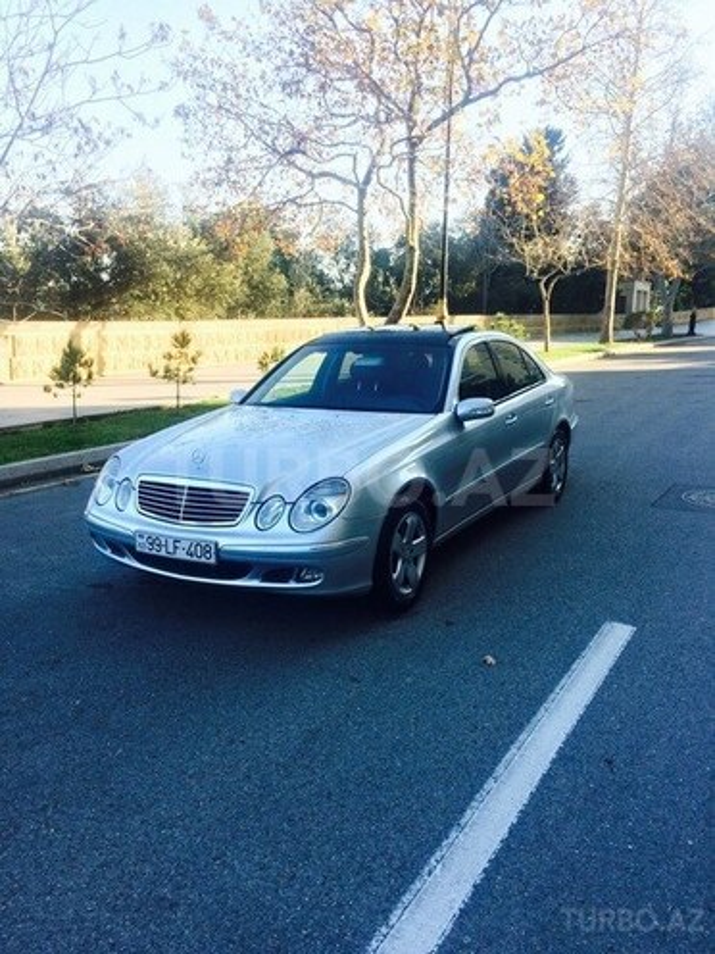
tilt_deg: -12.7
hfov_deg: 48.2
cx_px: 358
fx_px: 799
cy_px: 477
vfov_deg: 61.7
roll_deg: -0.2
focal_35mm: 29
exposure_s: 1/363
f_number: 2.2
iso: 32
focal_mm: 4.15
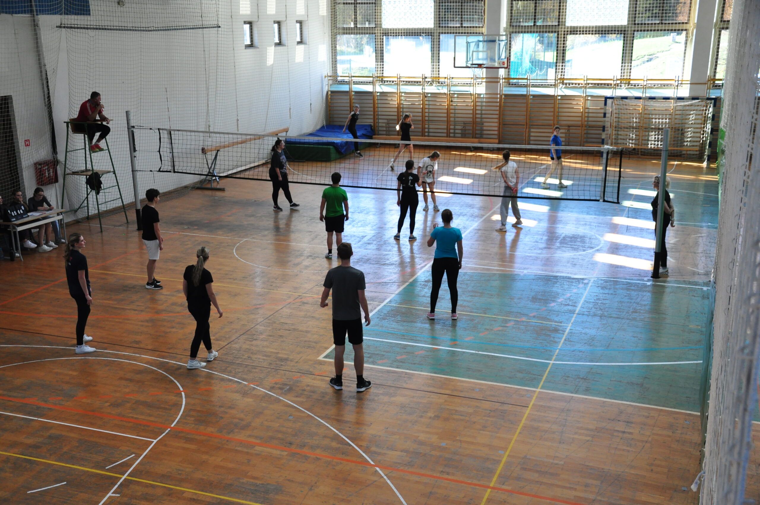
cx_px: 380
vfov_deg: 34.1
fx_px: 822
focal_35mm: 39
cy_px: 252
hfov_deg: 49.6
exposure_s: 1/250
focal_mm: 26
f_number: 4
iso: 800
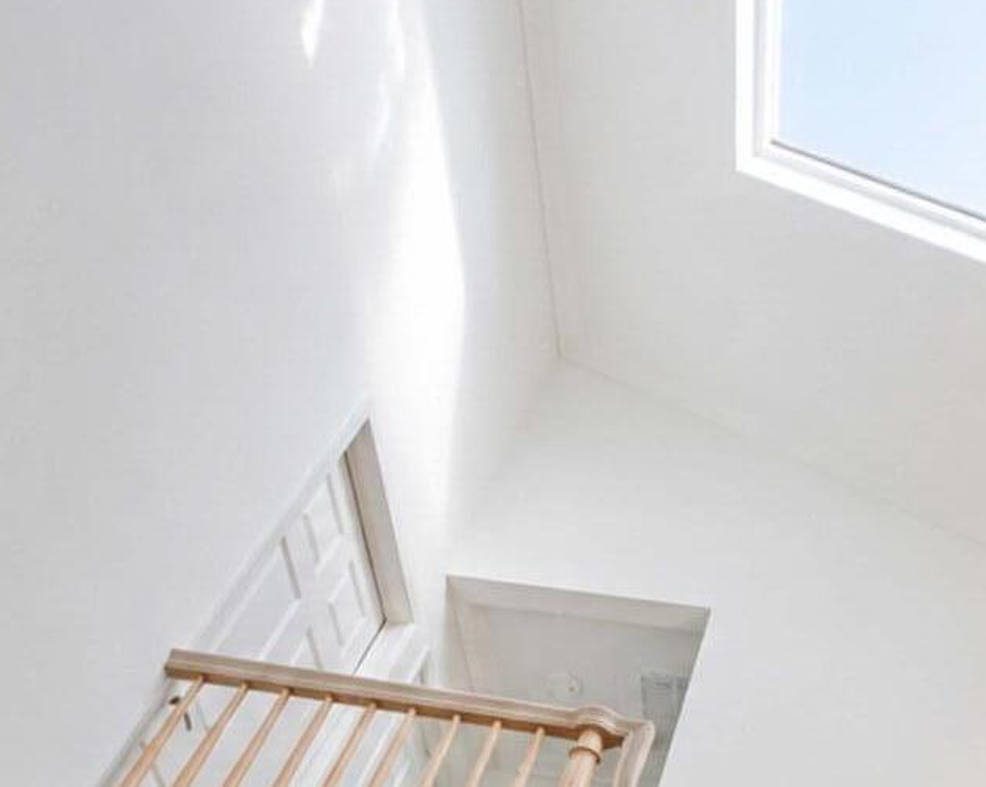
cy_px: 728
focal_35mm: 45
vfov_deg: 31.6
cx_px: 956
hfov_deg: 37.4
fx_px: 1312
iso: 1600
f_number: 10
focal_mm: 10
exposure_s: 1/100
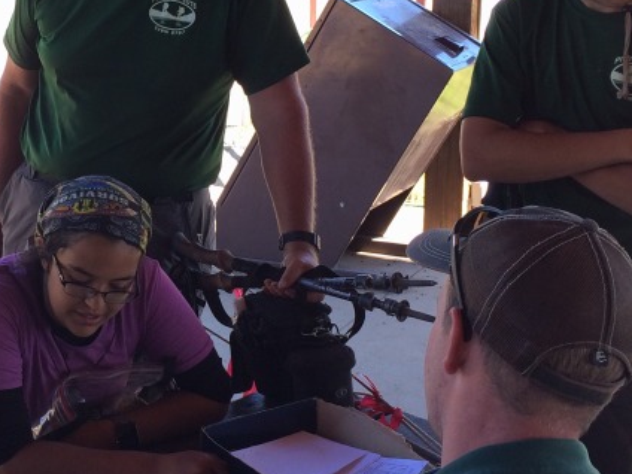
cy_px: 149
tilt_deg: -12.8
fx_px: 1278
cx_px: 110
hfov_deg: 27.1
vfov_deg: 20.9
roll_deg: +0.5
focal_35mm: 70
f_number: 2.2
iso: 32
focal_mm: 4.15
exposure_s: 1/137
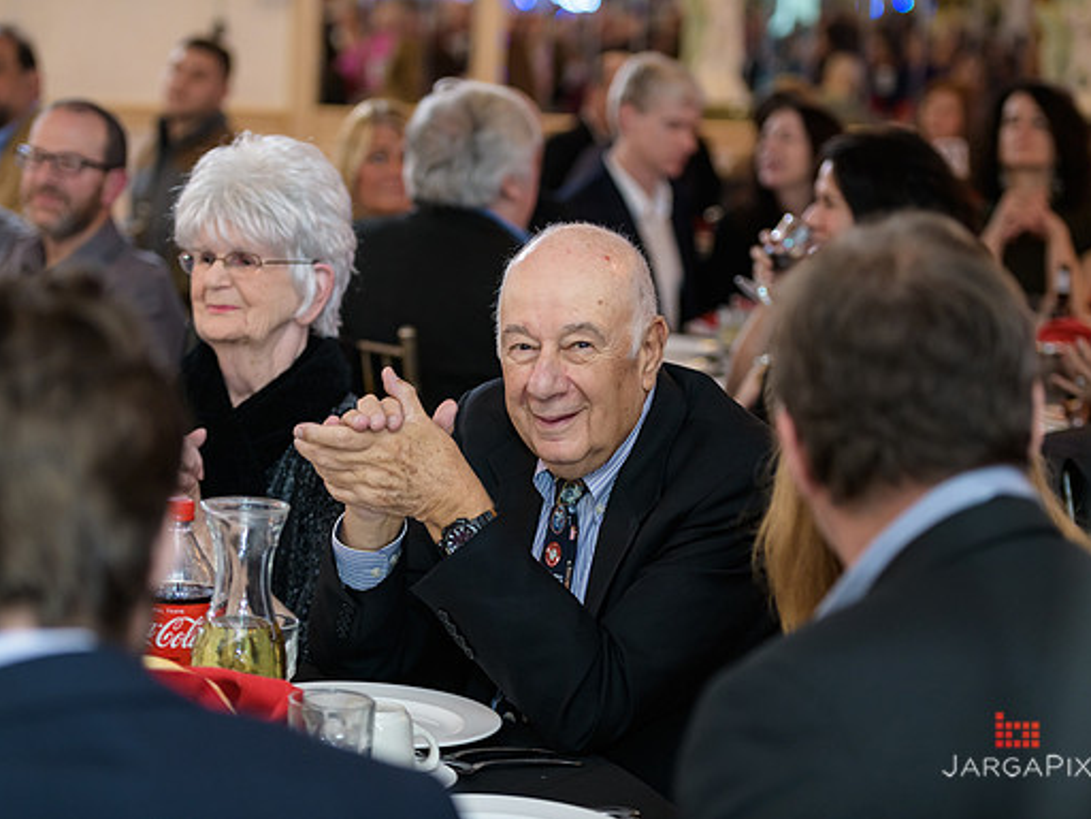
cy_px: 411
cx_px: 528
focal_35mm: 98
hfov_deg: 20.0
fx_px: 3089
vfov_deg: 15.1
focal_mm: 90
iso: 1000
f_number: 3.2
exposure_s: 1/125
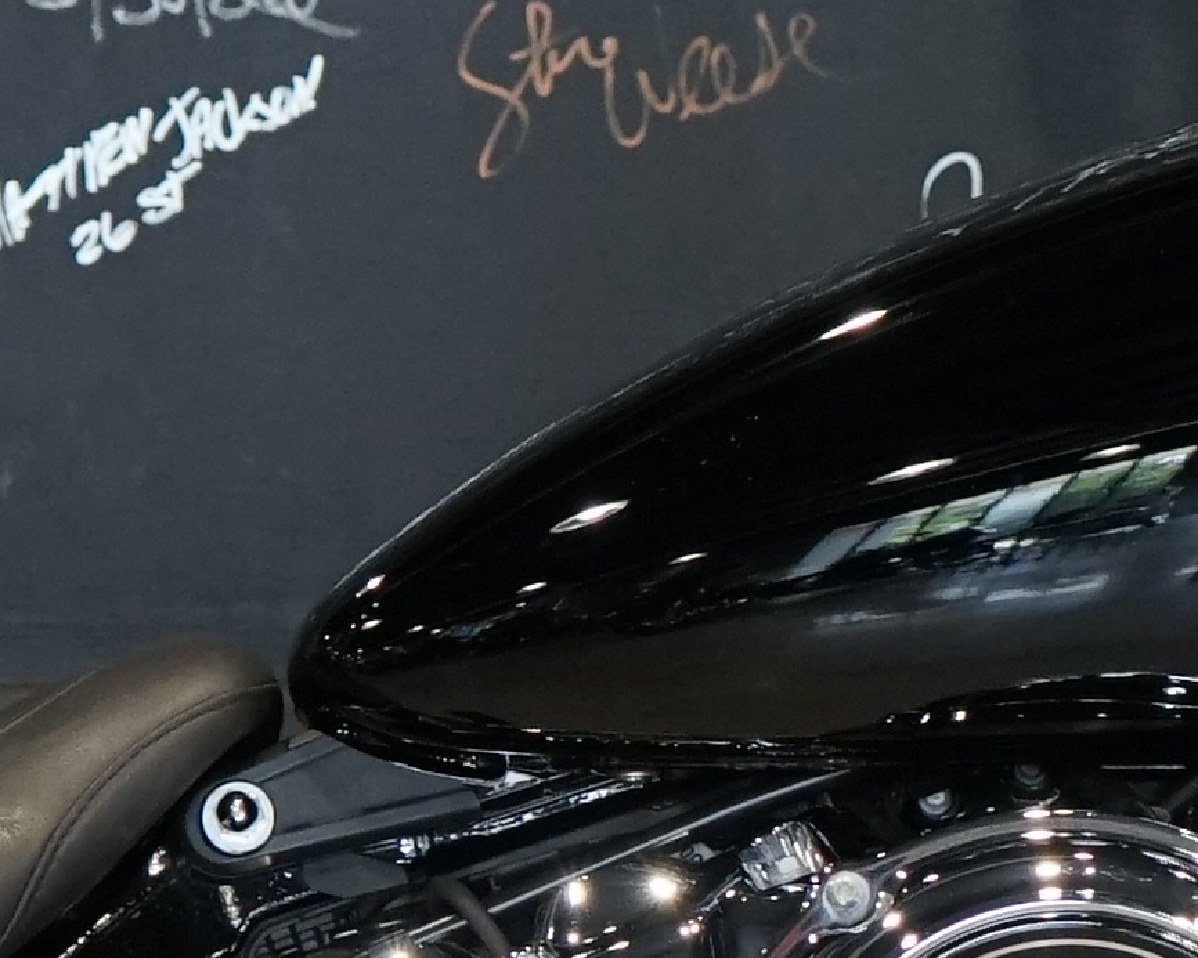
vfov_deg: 6.2
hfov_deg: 7.8
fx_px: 8759
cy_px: 910
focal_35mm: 247
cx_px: 876
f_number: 4
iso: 1250
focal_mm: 38
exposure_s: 1/160
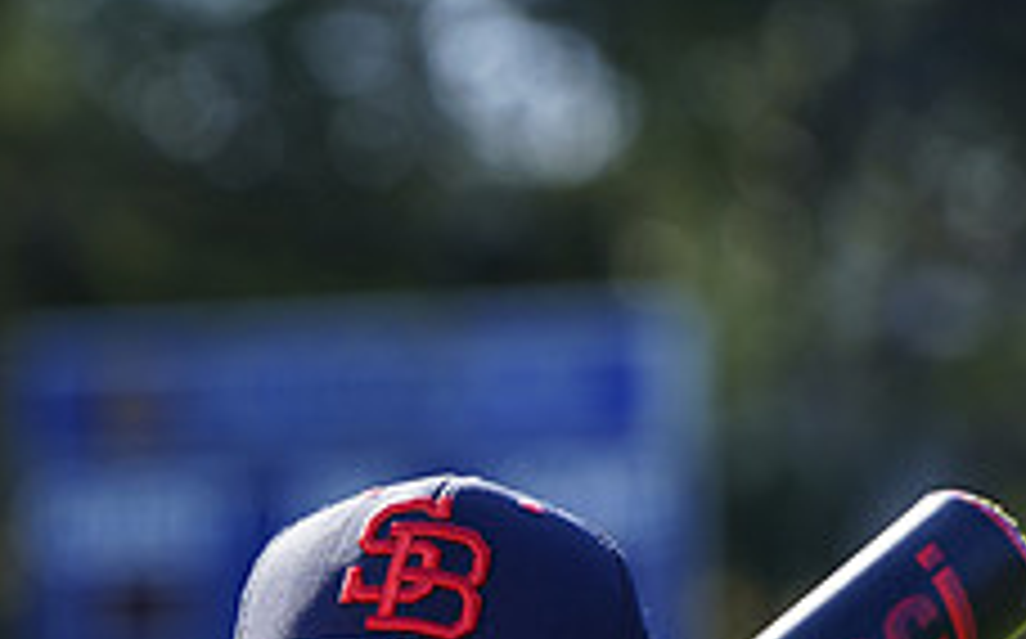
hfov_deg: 4.1
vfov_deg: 2.6
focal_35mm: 511
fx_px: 14274
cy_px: 1260
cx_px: 290
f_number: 5
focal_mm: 197
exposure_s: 1/250
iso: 100
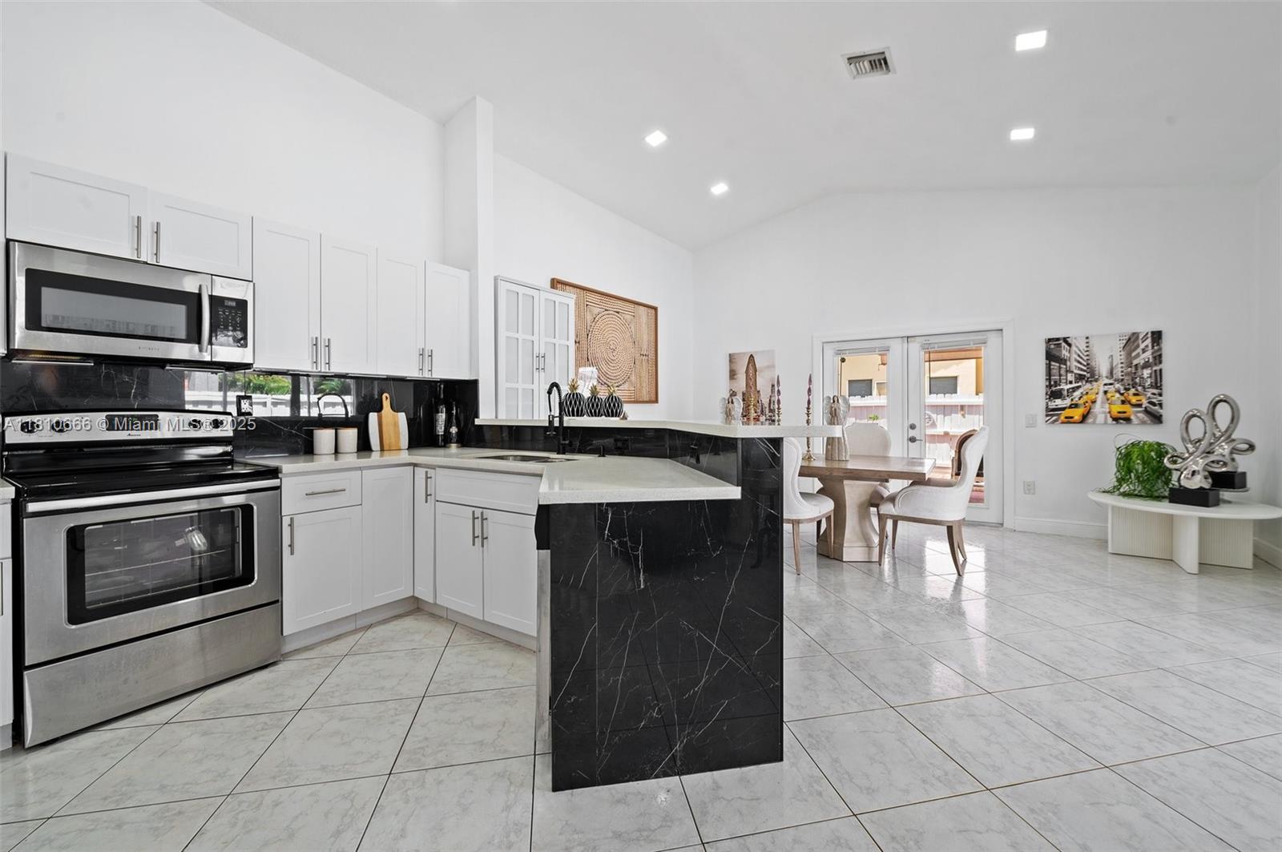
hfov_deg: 104.3
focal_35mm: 14
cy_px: 426
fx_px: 498
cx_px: 641
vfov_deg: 81.1
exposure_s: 1/4
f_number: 8
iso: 200
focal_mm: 14
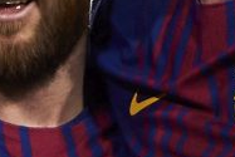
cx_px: 1
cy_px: 75
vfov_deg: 0.4
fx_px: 23028
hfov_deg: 0.6
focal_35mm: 3525
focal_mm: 550
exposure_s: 1/1250
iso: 2500
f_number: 4
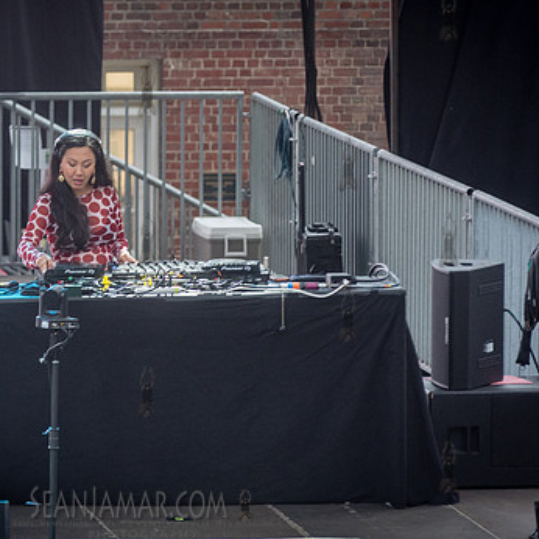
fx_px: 6377
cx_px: 94
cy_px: 170
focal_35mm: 362
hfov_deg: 4.8
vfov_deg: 4.8
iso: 1600
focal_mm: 200
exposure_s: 1/125
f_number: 4.5
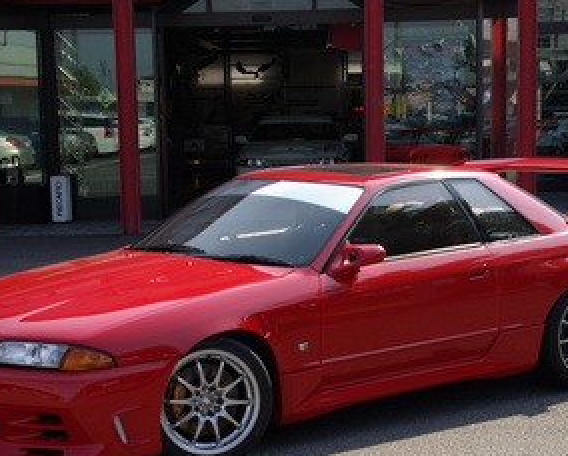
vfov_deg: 19.4
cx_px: 274
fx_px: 1334
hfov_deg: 24.0
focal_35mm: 79
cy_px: 276
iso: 100
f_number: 5.6
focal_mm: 38.13
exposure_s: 1/180
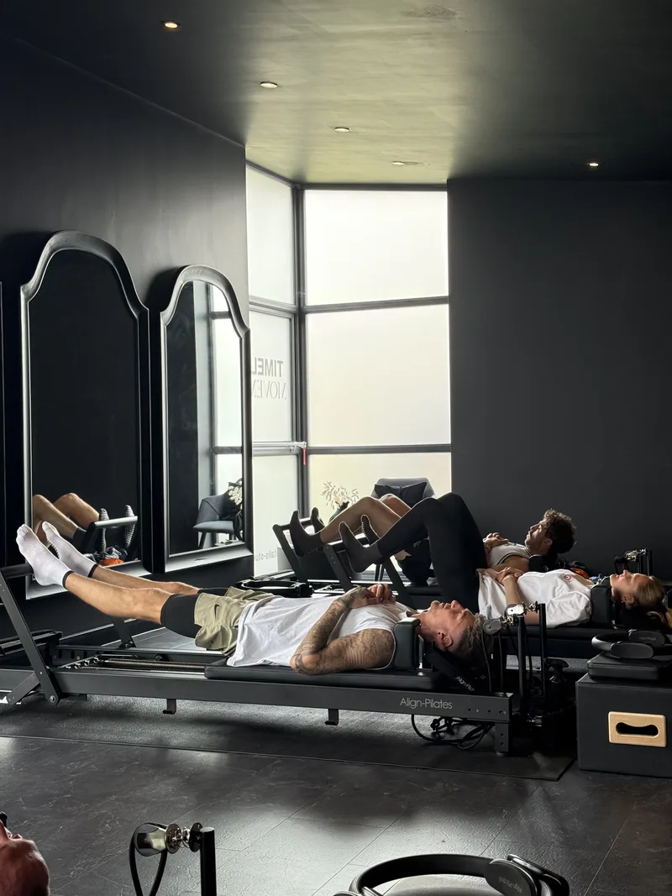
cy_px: 448
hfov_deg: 30.3
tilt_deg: +0.0
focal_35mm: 48
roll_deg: +1.0
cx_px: 336
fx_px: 1243
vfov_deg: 39.7
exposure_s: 1/108
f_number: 1.78
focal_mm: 6.76
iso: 100
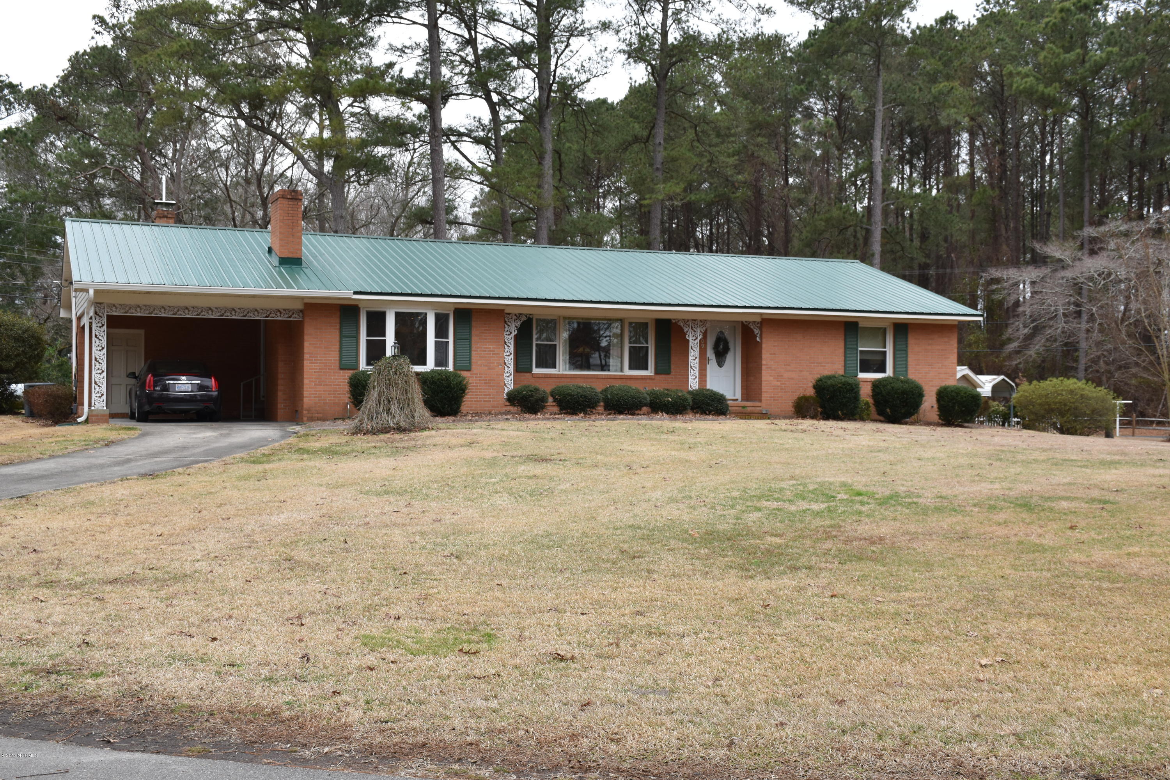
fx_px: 1316
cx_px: 585
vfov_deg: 33.0
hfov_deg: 47.9
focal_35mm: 40
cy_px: 390
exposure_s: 1/250
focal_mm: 27
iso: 400
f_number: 8
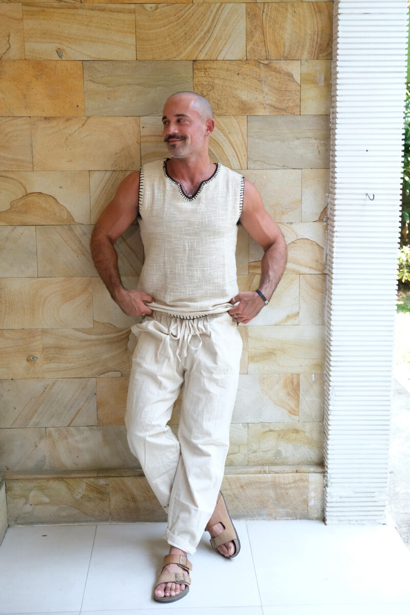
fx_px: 769
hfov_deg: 29.9
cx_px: 205
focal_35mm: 45
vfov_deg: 43.6
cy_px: 308
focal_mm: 30.2
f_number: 3.6
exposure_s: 1/200
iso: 400
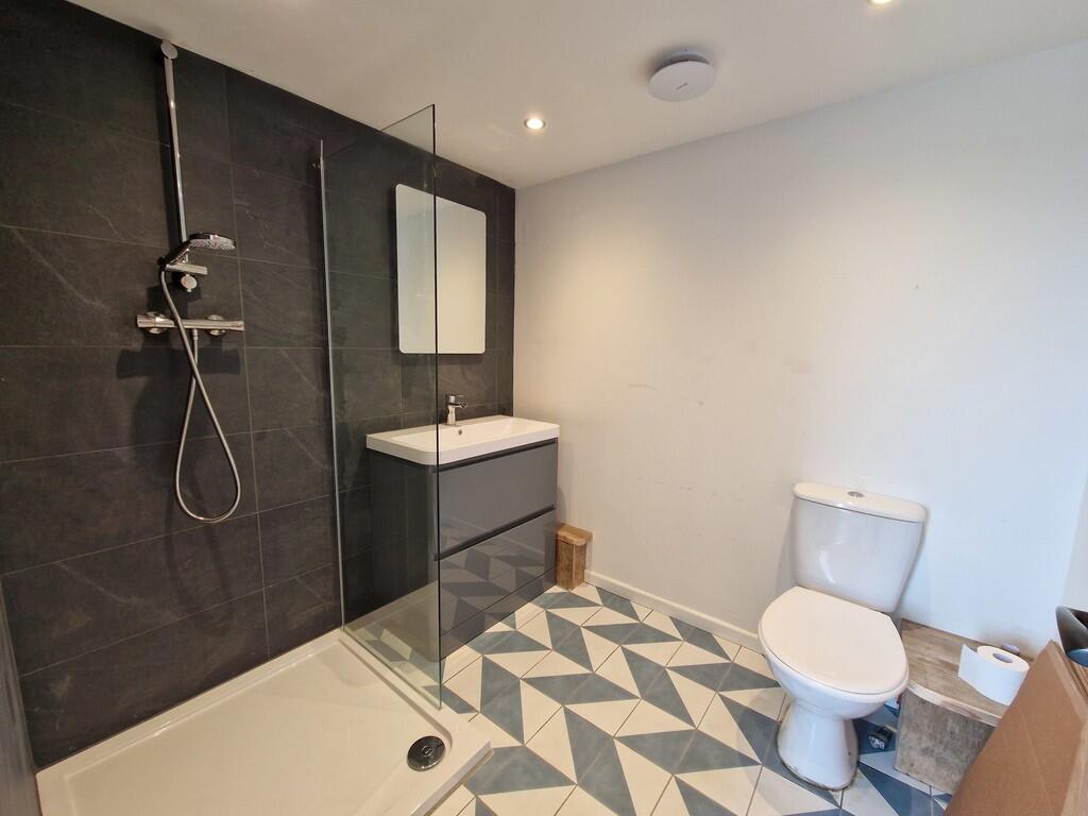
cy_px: 408
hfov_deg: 106.2
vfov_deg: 89.9
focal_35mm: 13
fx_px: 409
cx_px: 544
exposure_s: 1/50
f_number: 2.2
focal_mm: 2.2
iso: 125
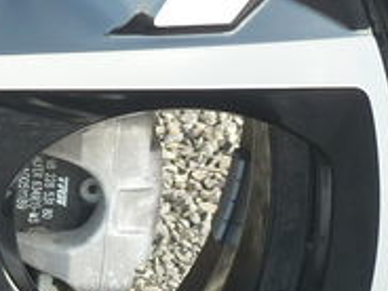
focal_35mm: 136
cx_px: -91
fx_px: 1524
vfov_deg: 10.9
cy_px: 167
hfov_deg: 14.0
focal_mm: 4.1
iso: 80
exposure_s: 1/30
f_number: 3.3
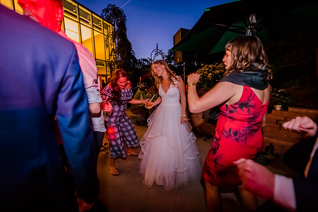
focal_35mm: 15
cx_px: 159
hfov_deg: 100.4
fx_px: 133
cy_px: 106
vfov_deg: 77.4
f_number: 2.8
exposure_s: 1/80
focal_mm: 15
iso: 8000
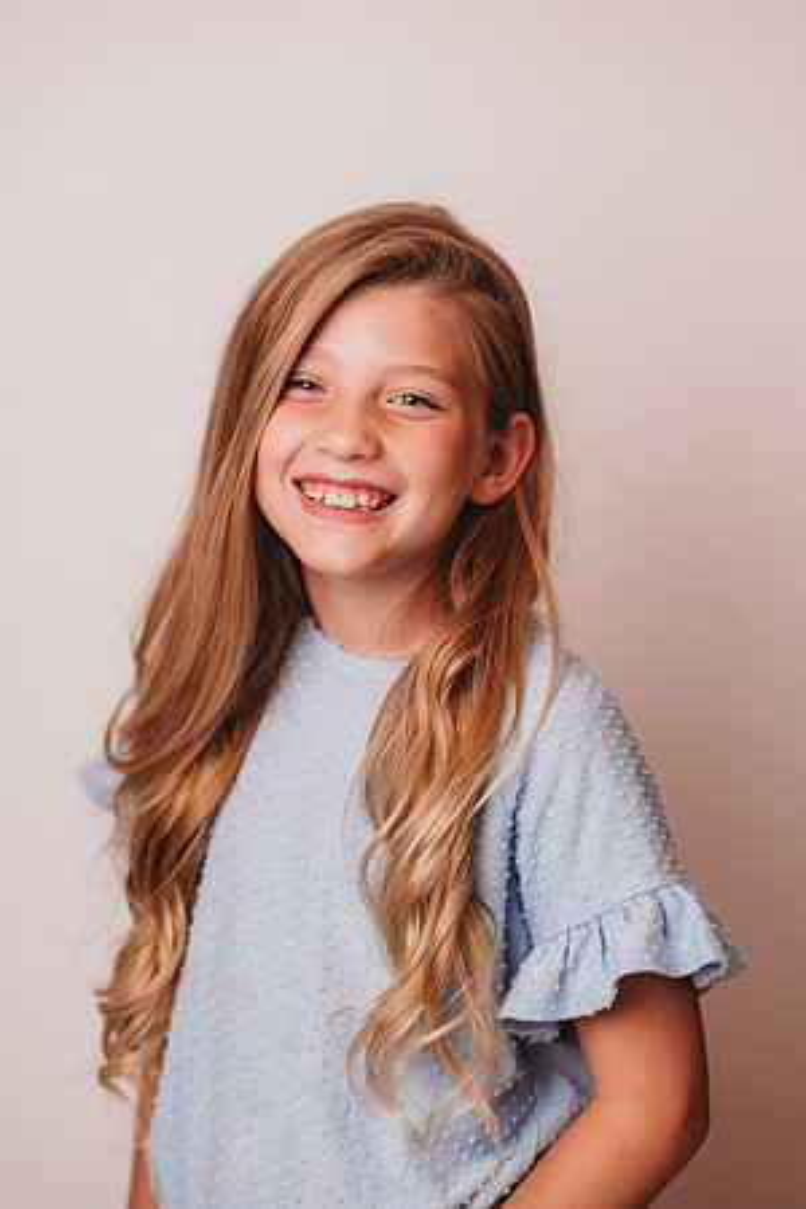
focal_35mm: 85
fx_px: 2854
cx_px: 403
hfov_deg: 16.1
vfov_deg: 23.9
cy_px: 604
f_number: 2.5
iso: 100
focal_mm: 85
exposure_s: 1/160
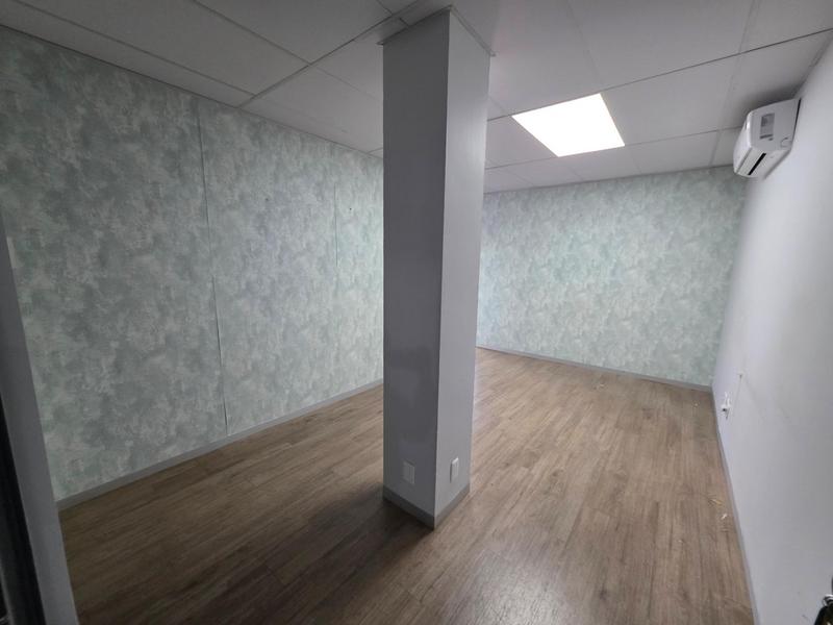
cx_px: 416
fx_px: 313
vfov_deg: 89.9
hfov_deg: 106.2
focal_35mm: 13
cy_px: 312
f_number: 1.9
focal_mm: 2.2
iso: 250
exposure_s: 1/100
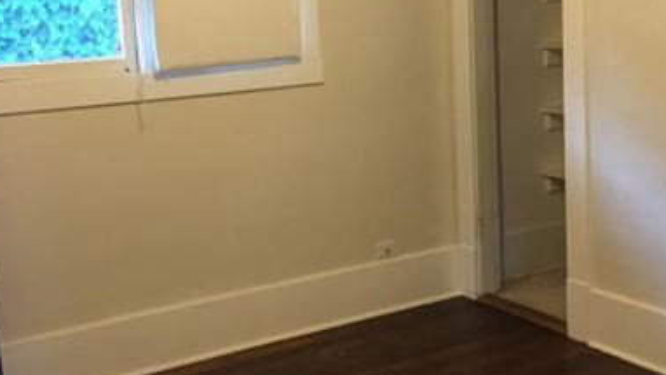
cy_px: 148
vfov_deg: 22.6
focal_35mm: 53
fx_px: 936
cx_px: 338
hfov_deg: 39.2
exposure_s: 1/24
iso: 250
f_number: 2.2
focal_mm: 4.15
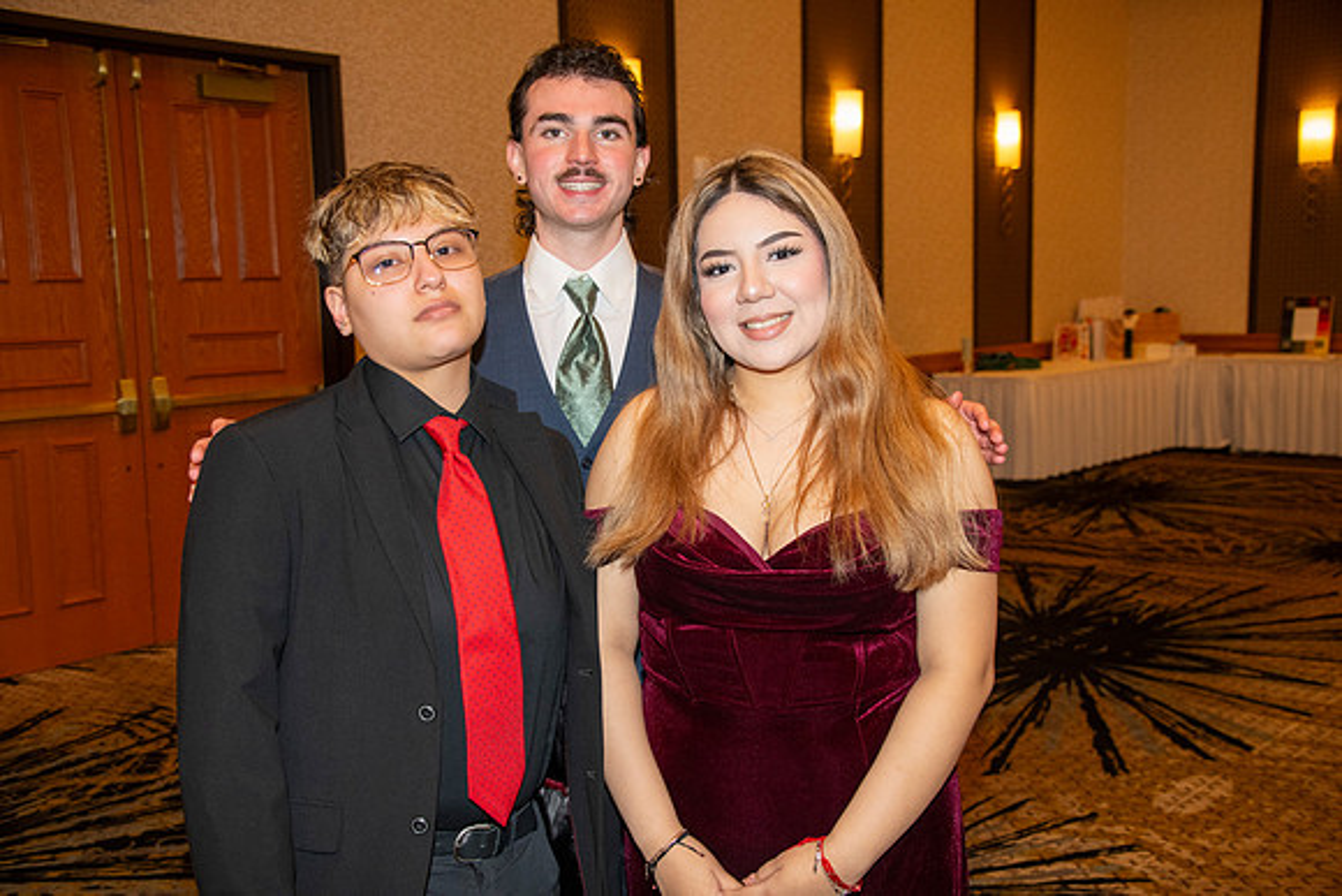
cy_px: 448
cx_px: 671
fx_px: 1566
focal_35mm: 42
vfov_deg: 31.9
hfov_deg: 46.4
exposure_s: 1/60
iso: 2000
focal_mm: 42
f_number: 5.6
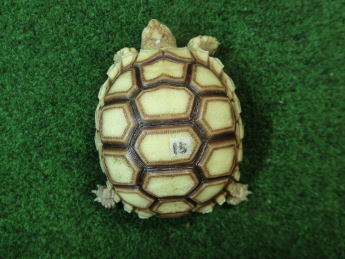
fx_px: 279
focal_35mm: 28
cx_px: 172
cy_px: 130
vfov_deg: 49.7
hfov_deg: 63.4
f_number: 3
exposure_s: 1/60
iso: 160
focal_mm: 5
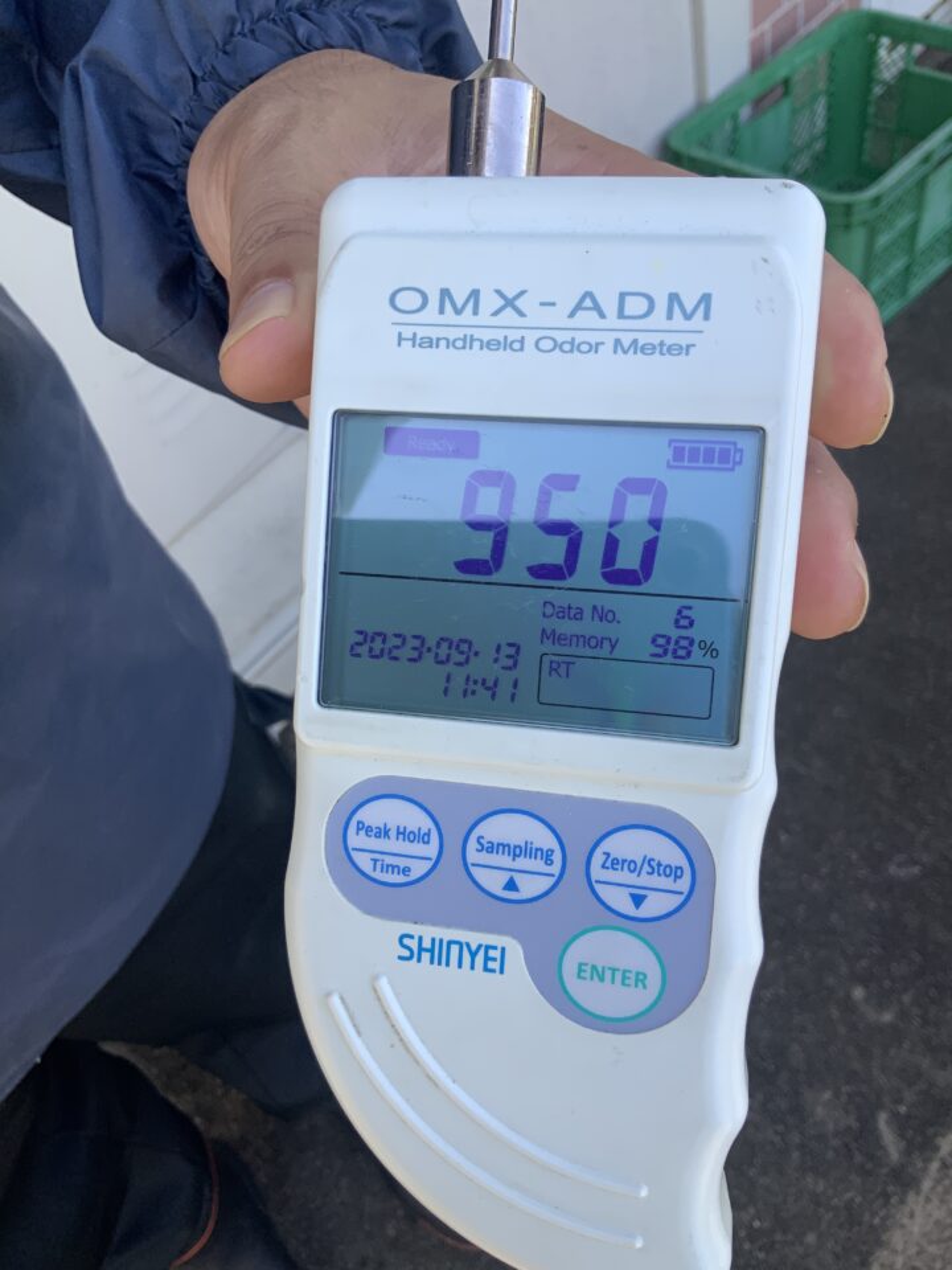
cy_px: 635
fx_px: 1063
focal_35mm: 29
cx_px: 476
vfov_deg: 61.7
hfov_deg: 48.2
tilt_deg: -49.5
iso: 16
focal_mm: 3
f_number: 1.8
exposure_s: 1/251
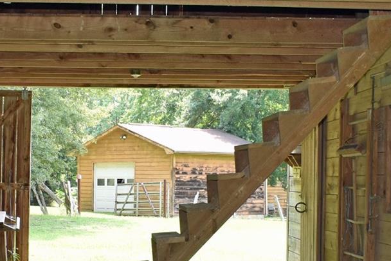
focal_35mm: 91
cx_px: 159
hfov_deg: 22.4
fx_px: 988
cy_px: 230
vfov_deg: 14.9
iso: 320
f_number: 5.6
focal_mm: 18
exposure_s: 1/125
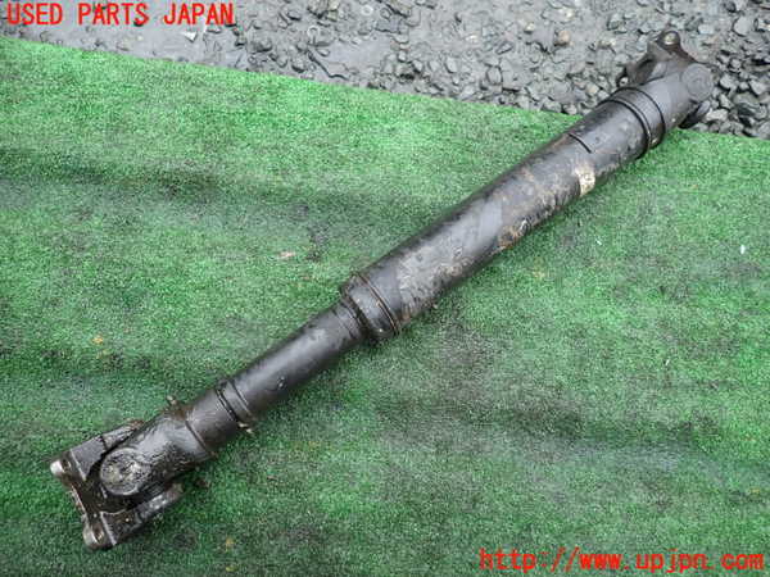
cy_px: 288
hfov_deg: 69.4
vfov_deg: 54.9
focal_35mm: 25
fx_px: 556
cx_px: 385
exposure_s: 1/100
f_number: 2
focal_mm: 4.5
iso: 100
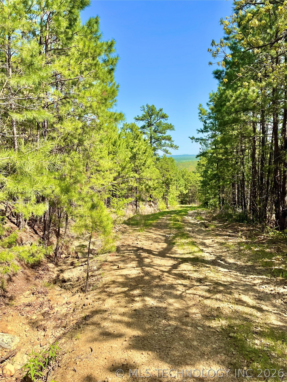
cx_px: 144
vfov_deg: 67.3
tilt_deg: -1.2
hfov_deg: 53.1
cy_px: 191
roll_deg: -2.5
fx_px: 287
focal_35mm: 26
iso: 50
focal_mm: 5.1
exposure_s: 1/2024
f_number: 1.6
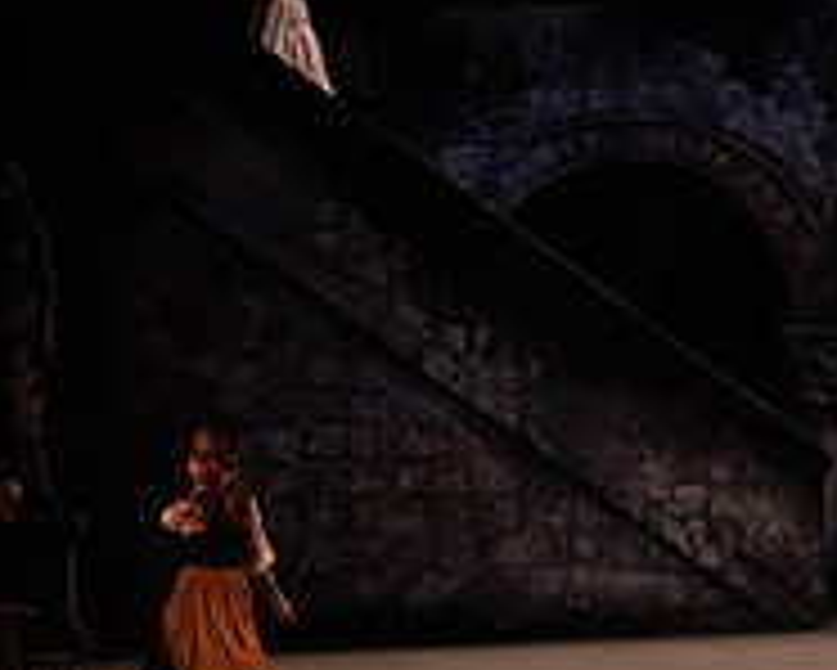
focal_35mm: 292
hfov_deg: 6.6
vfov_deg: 5.3
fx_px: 7237
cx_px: 1080
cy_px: -47
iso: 8000
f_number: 4.5
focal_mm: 100
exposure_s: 1/250
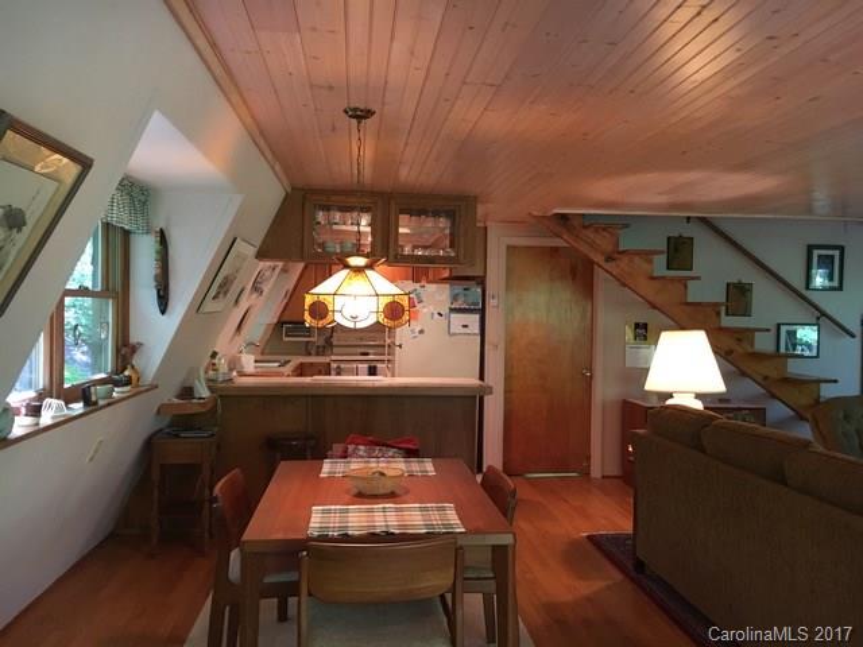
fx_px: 723
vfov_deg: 48.2
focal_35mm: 29
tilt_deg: -0.8
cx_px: 432
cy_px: 324
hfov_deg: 61.7
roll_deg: -0.6
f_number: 2.2
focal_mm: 4.15
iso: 200
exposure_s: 1/30
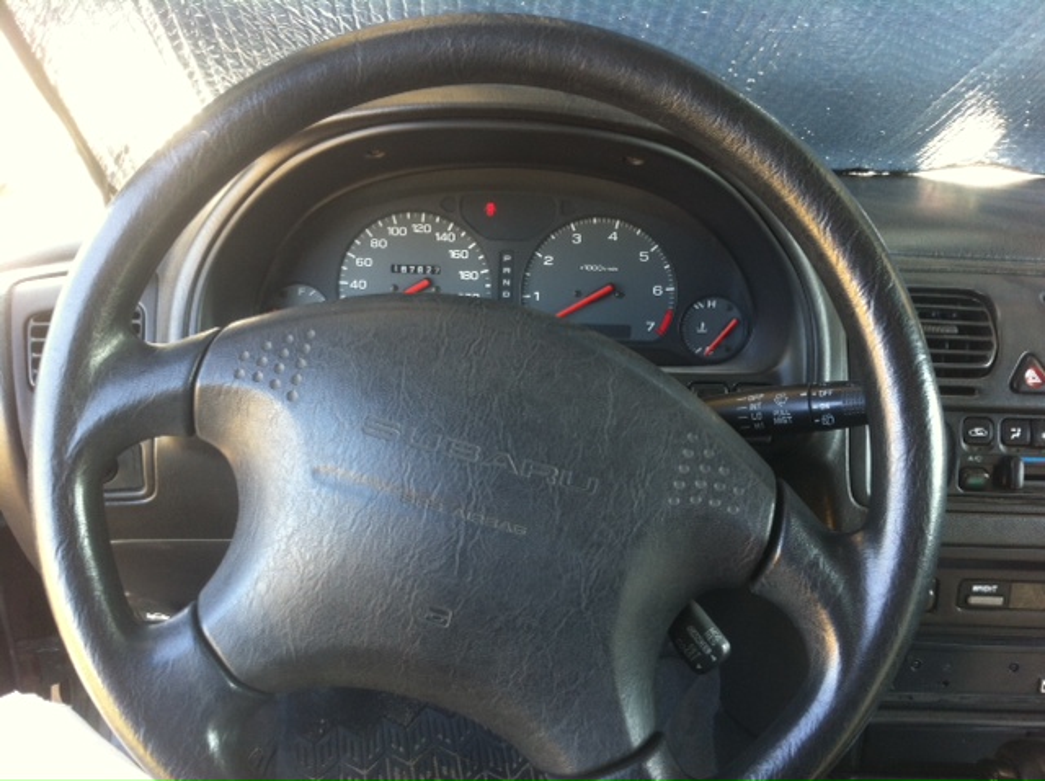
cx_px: 522
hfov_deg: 52.7
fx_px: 1055
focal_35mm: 35
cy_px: 390
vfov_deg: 40.6
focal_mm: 3.85
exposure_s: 1/17
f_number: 2.8
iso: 80
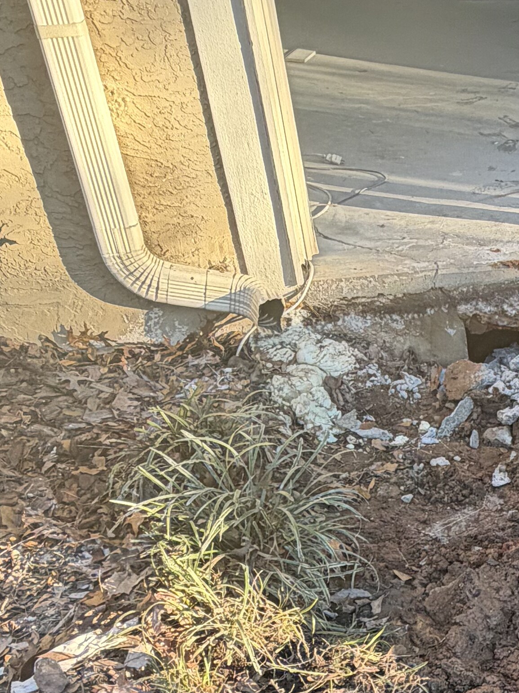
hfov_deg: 24.7
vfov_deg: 36.0
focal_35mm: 52
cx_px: 661
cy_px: 514
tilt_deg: -33.8
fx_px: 1040
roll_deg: -1.5
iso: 64
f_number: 2.2
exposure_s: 1/121
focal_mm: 2.22
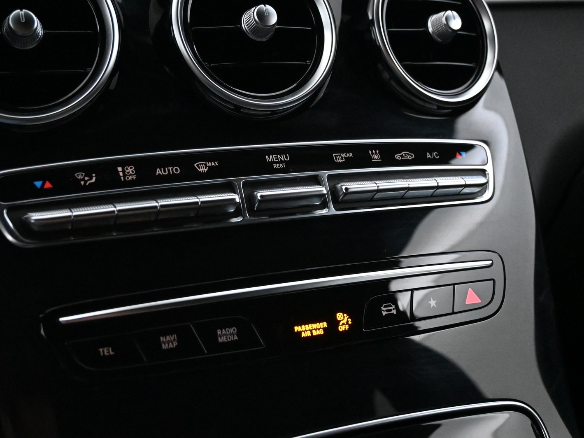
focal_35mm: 45
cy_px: 220
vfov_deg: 32.0
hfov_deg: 41.8
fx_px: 764
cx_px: 262
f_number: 4.5
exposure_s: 1/40
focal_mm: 27.5
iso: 8000
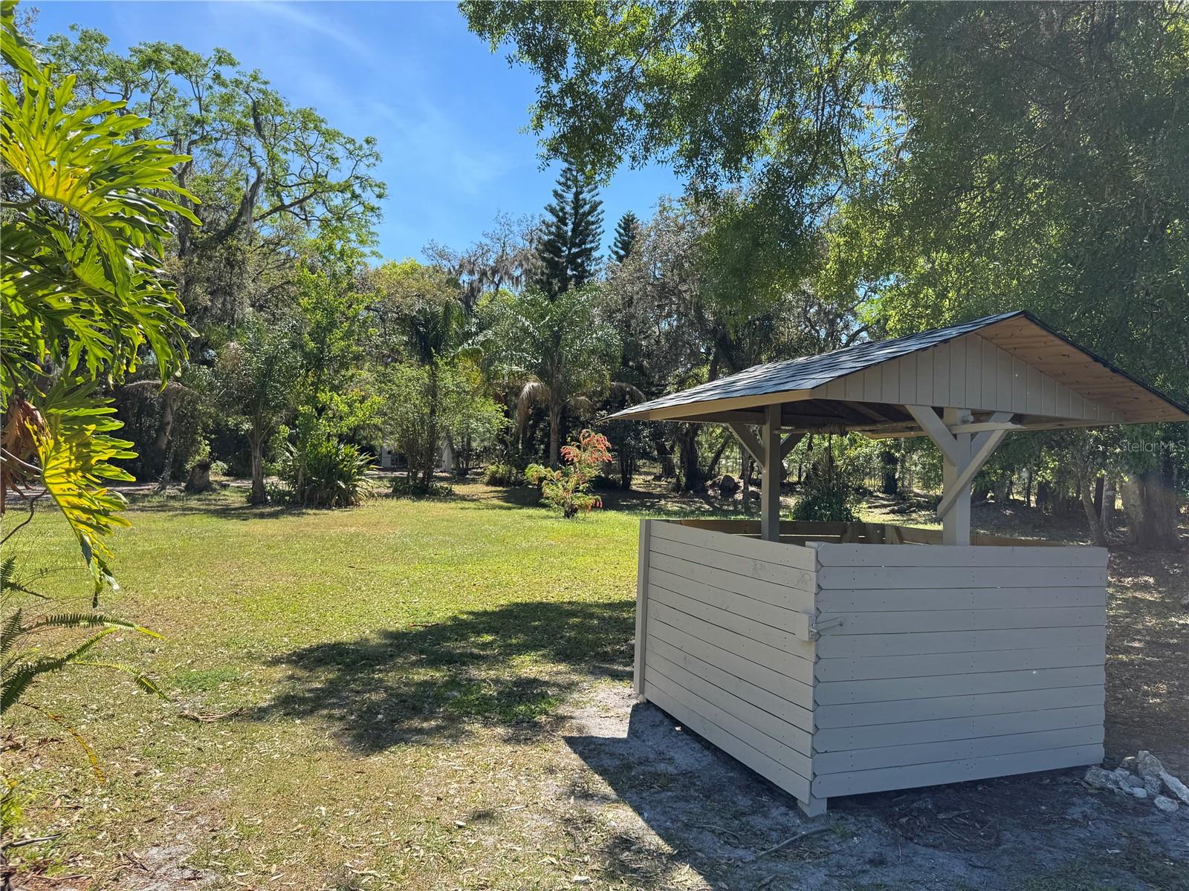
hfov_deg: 71.6
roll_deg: -1.4
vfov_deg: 56.8
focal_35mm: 24
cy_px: 446
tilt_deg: +2.7
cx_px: 594
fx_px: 824
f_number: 1.78
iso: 80
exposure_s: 1/2041
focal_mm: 6.76
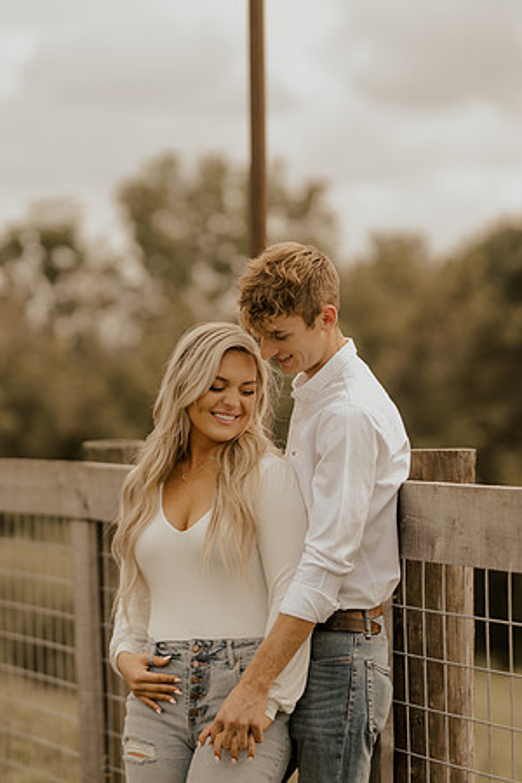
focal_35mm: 127
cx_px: 261
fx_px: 2762
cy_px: 392
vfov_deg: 16.1
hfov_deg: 10.8
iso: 100
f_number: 1.8
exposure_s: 1/1250
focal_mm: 85
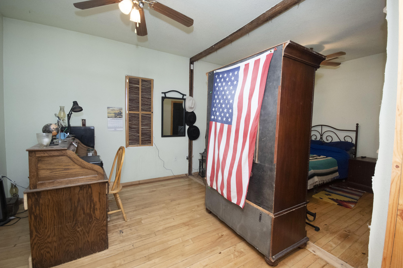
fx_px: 168
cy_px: 134
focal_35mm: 15
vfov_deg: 77.3
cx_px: 202
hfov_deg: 100.4
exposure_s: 1/60
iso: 1250
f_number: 7.1
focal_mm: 10
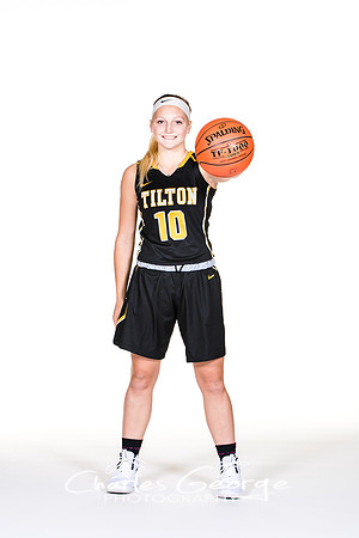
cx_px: 180
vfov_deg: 16.7
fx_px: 1840
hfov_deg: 11.1
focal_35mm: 123
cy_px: 269
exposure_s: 1/160
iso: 200
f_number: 6.3
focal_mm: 82
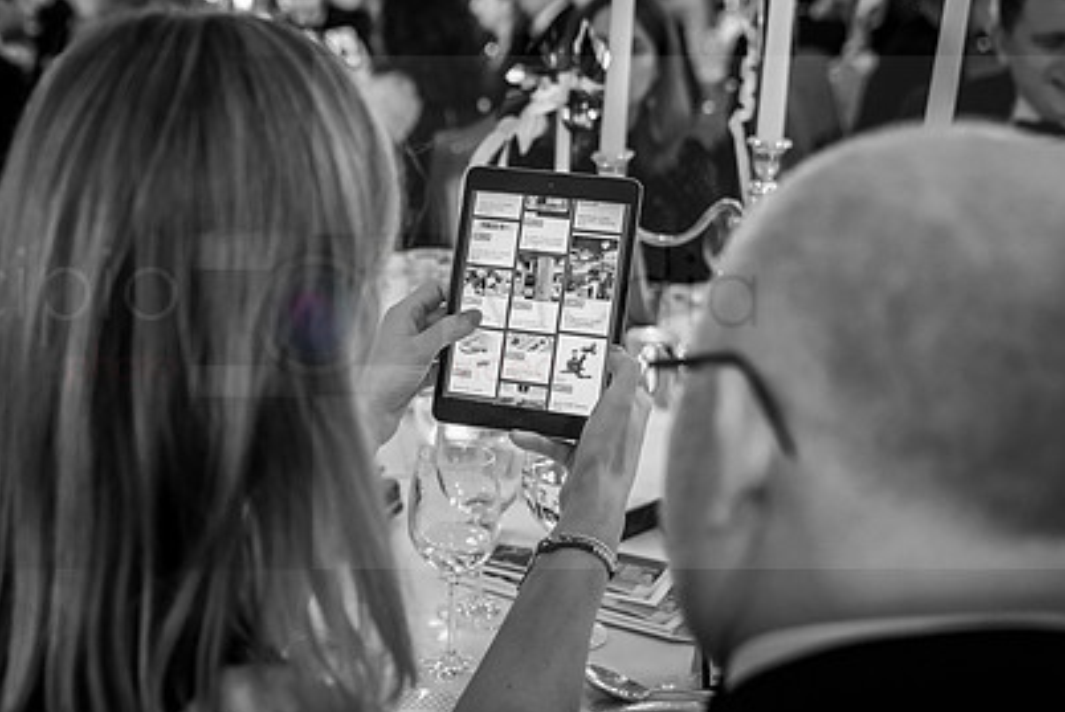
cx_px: 315
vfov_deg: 27.6
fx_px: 1451
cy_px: 311
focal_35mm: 49
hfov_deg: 39.6
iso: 1600
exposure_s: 1/80
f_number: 2.8
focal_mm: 34
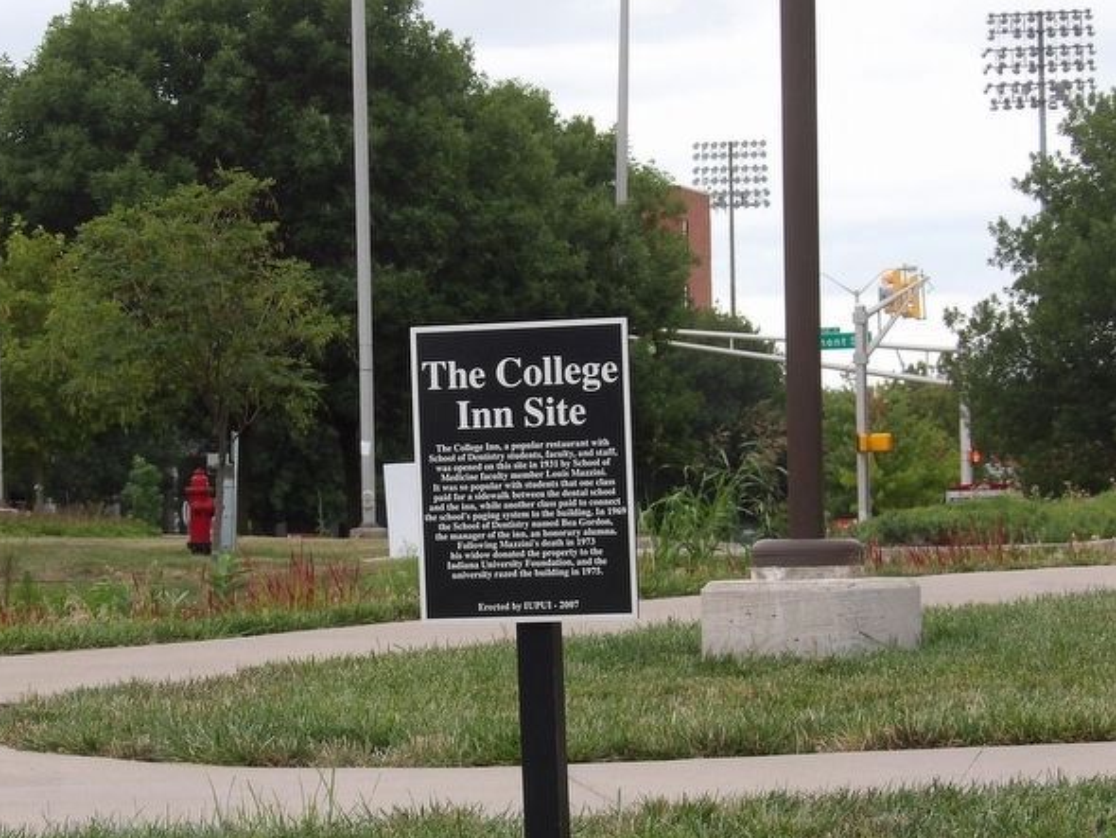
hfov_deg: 12.0
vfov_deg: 9.1
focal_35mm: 164
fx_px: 5289
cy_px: 475
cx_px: 393
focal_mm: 21.7
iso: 100
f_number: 4.2
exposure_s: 1/267
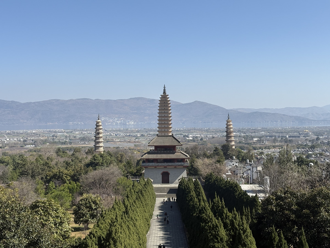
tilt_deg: -0.5
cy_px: 124
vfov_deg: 28.0
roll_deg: +0.7
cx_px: 165
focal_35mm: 52
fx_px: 496
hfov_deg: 36.8
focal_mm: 5.96
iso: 32
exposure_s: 1/2747
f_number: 1.6
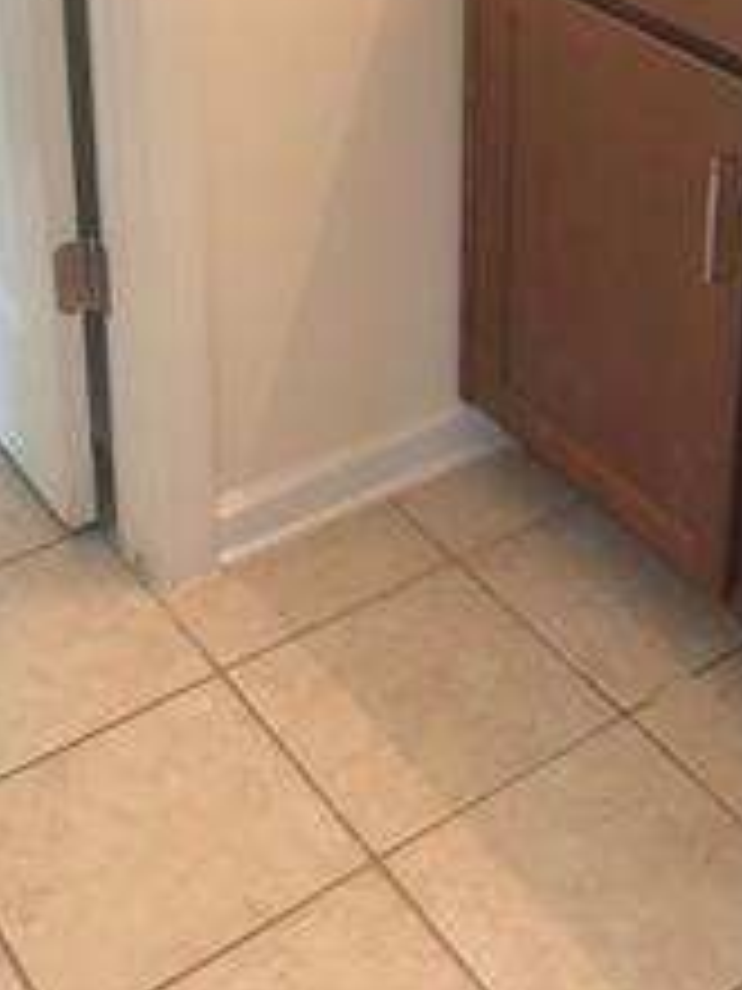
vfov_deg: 29.0
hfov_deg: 23.7
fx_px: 1743
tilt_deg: -18.6
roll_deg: -2.1
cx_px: 585
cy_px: -72
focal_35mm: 61
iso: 50
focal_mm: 3.99
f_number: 1.8
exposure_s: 1/15
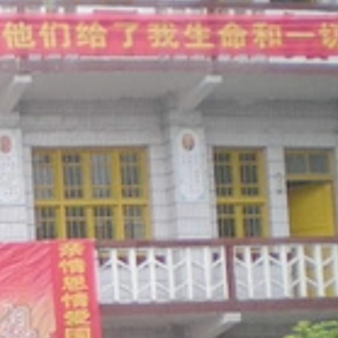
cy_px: 399
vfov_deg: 12.8
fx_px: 1469
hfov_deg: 12.4
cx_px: -202
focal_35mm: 133
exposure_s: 1/126
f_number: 3.1
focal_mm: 6.3
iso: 114
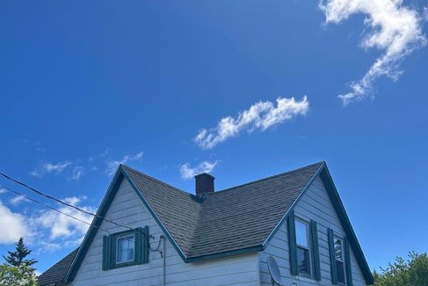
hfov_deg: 51.9
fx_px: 440
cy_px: 257
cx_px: 212
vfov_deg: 34.0
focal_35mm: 37
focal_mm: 5.7
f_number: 1.5
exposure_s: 1/3165
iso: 50
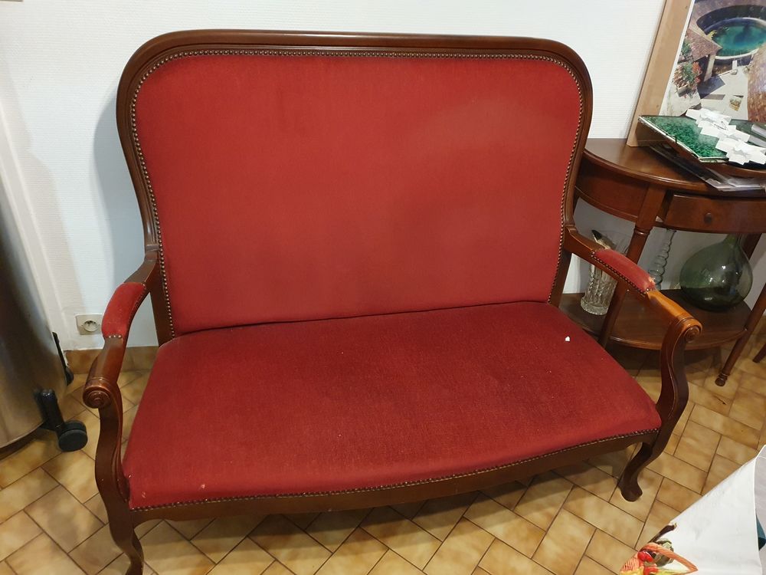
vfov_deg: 53.1
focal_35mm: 26
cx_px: 383
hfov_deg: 67.3
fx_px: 575
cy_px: 288
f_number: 1.5
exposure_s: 1/50
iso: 640
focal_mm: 4.32
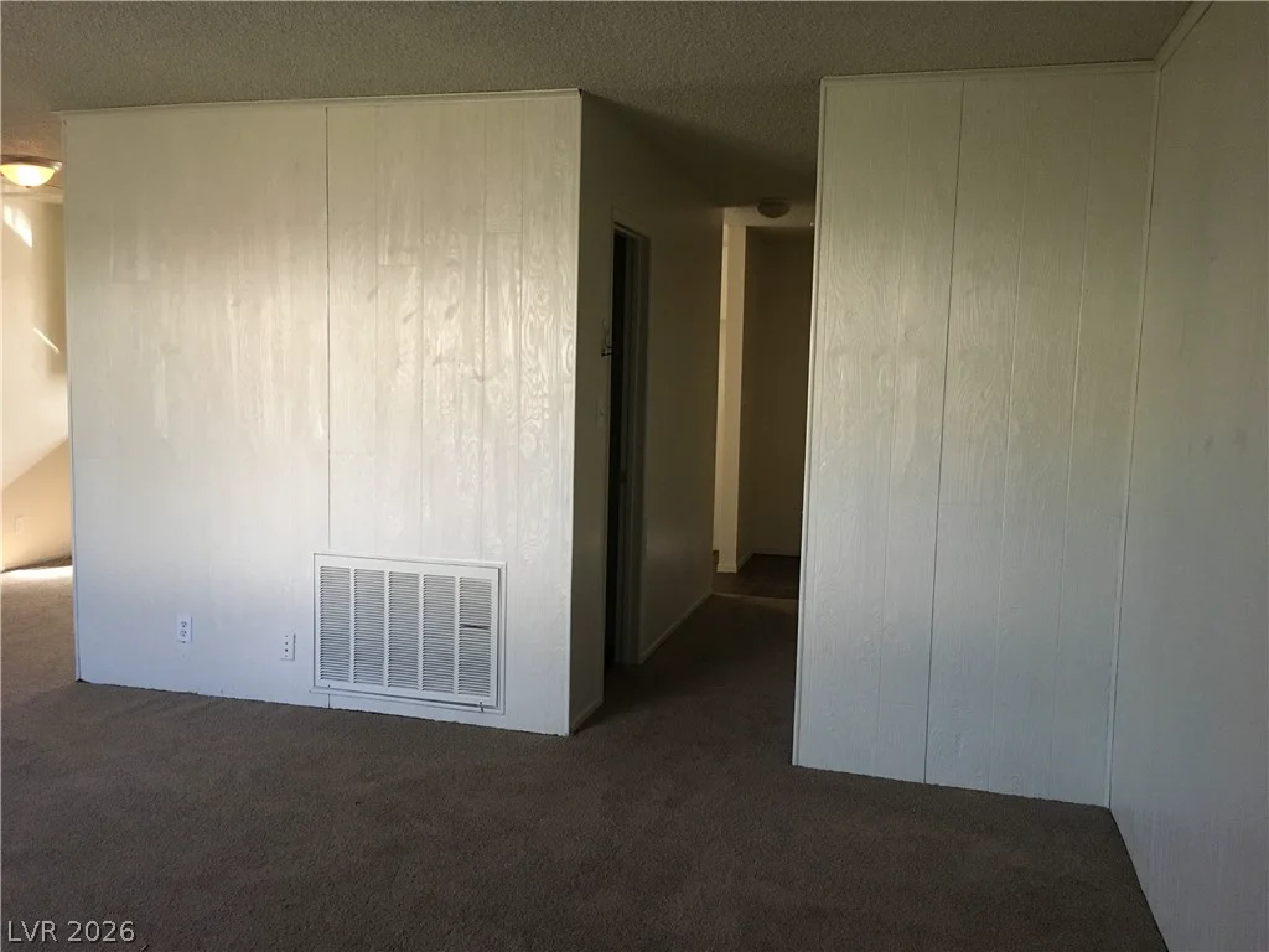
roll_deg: -1.4
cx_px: 634
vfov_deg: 48.2
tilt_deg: -5.3
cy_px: 476
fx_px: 1063
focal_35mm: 29
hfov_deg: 61.7
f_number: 2.2
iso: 160
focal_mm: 4.15
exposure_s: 1/30
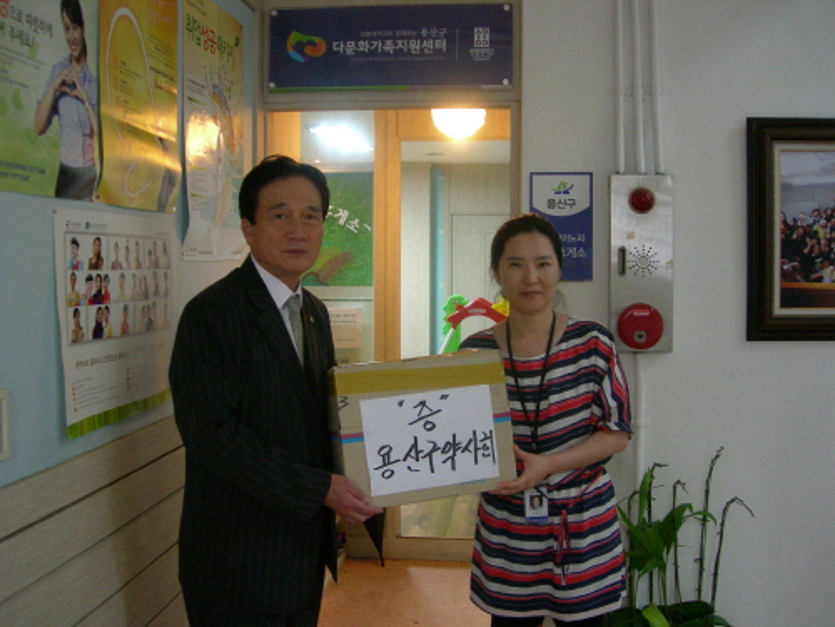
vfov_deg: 37.7
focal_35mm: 38
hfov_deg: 49.0
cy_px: 314
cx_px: 418
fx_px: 917
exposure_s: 1/28.7
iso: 400
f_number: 2.8
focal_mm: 7.8
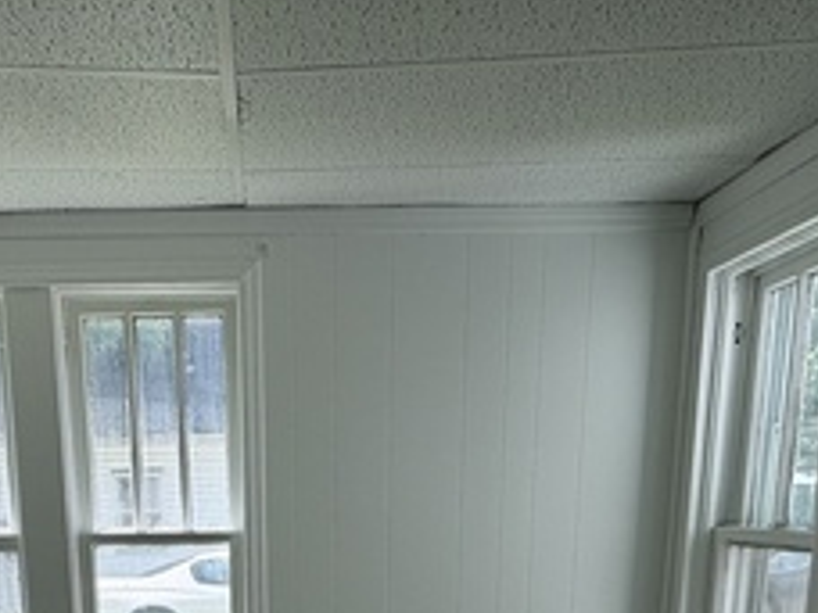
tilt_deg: -14.0
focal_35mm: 41
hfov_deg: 45.1
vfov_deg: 30.1
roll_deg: +2.0
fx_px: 969
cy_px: 731
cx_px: 278
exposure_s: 1/224
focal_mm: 2.22
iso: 40
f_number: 2.2
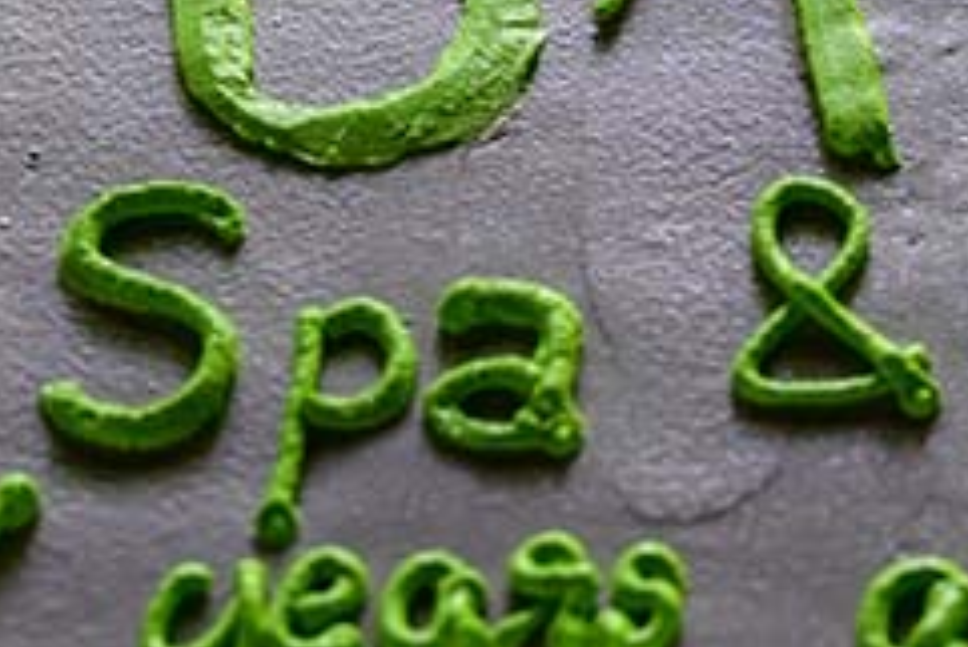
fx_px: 5892
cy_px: -245
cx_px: 1048
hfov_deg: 9.3
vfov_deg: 6.2
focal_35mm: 219
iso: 560
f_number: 4.5
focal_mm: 55
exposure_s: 1/200
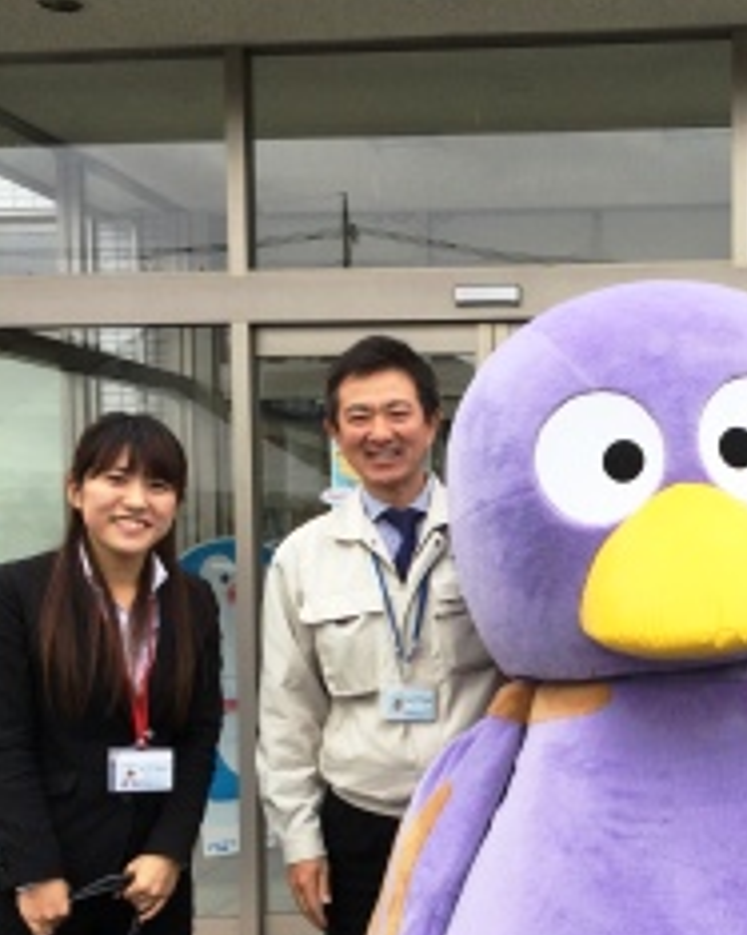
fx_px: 1604
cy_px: 627
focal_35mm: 58
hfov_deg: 25.4
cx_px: 667
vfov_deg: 32.2
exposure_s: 1/348
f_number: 2.4
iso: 25
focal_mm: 3.3
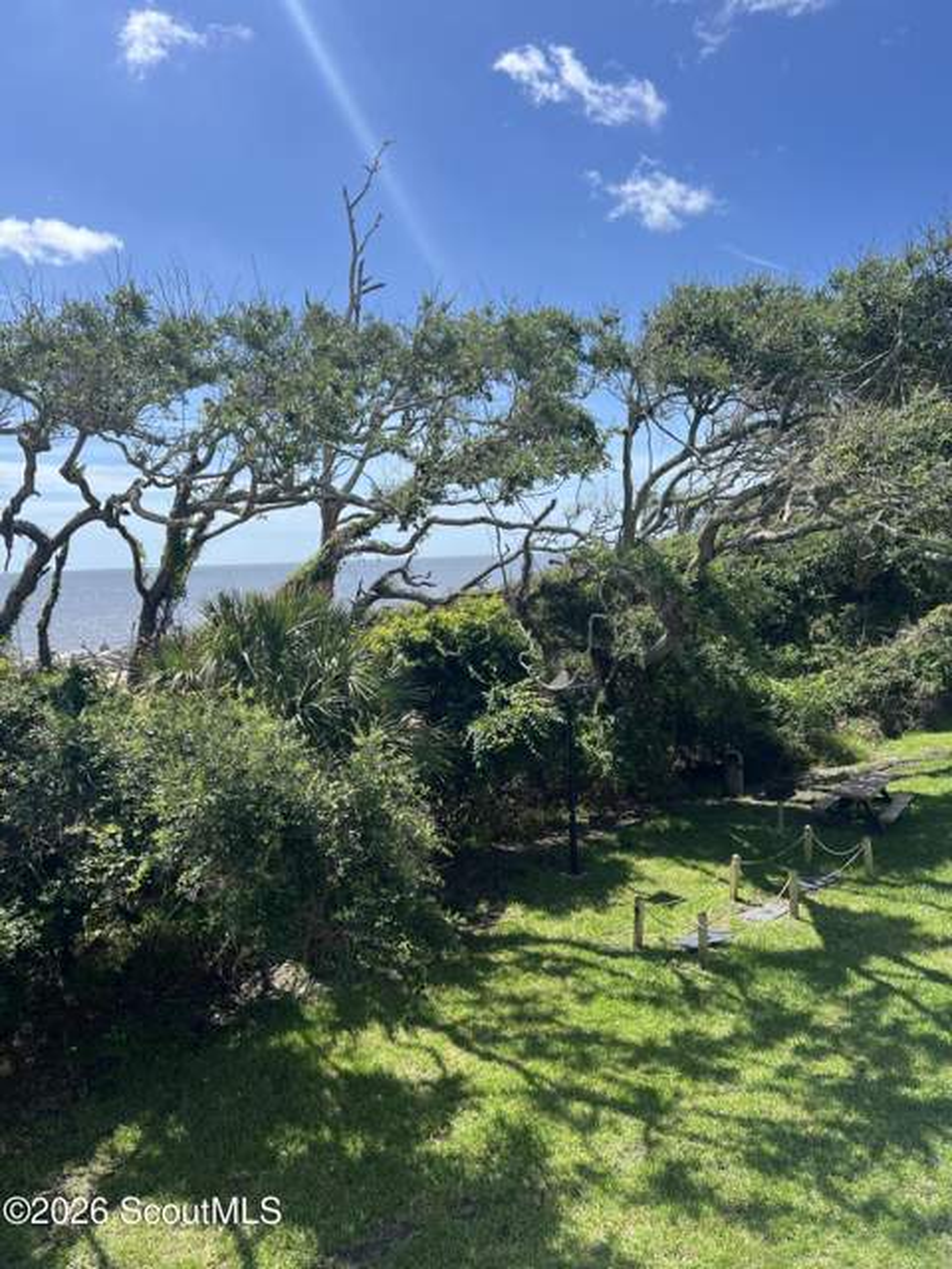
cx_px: 476
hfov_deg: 53.1
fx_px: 953
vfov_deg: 67.3
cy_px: 634
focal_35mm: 26
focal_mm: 5.7
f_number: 1.5
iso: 50
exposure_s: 1/3356
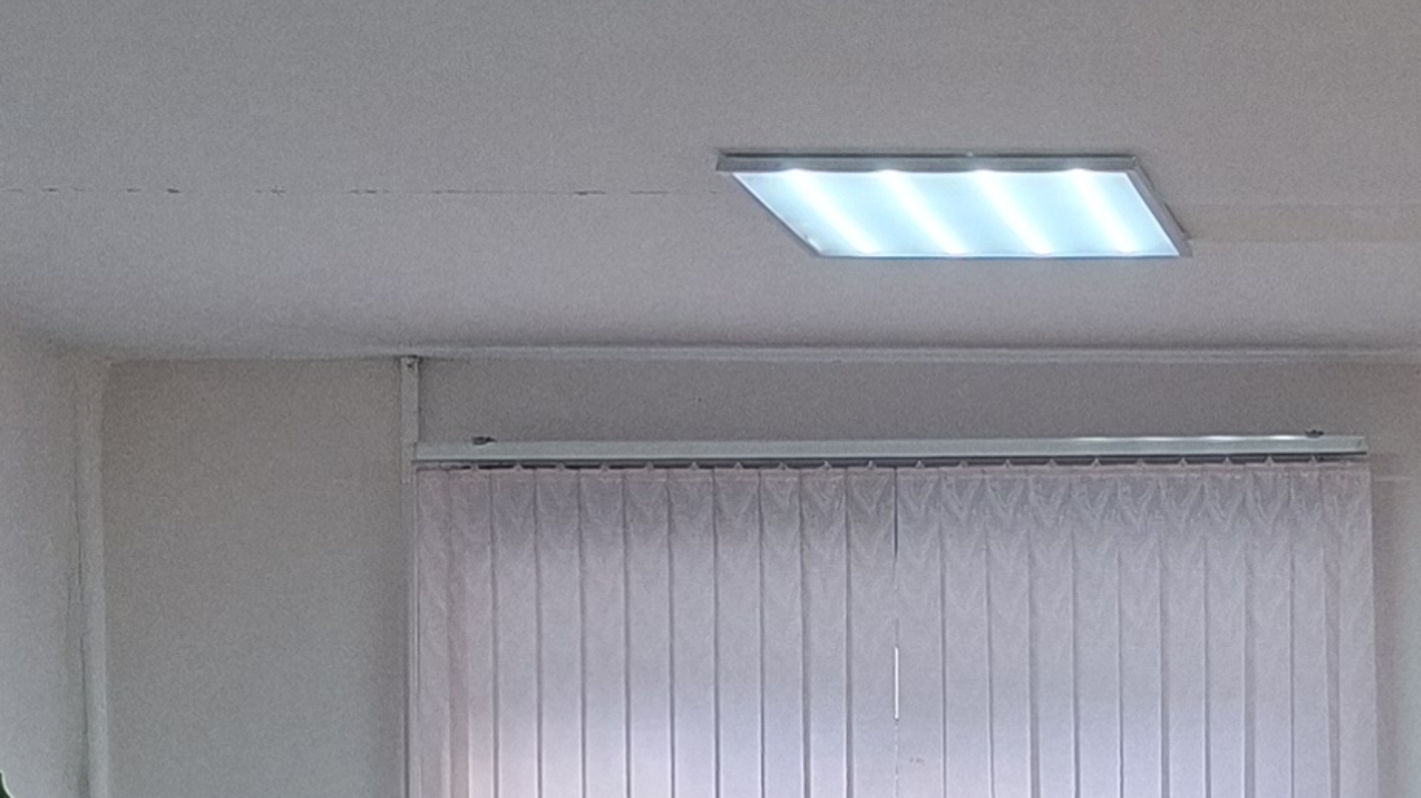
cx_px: 1602
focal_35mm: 109
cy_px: 1036
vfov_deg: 10.9
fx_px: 4106
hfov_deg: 18.8
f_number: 1.8
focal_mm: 5.54
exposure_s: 1/120
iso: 80
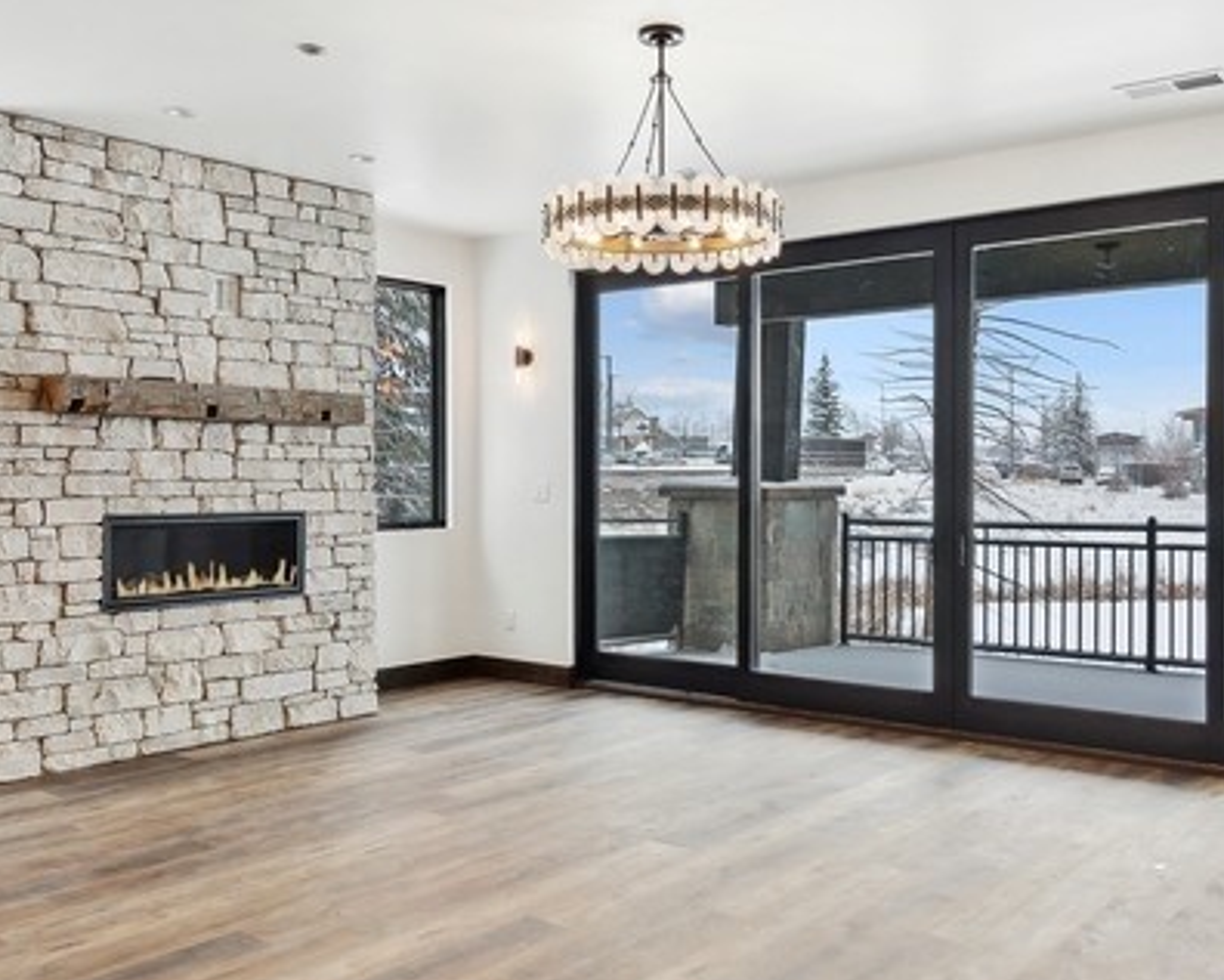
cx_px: 692
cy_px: 473
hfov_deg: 55.5
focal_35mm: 32
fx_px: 1160
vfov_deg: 45.8
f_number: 6.3
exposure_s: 1/125
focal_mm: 10
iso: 200
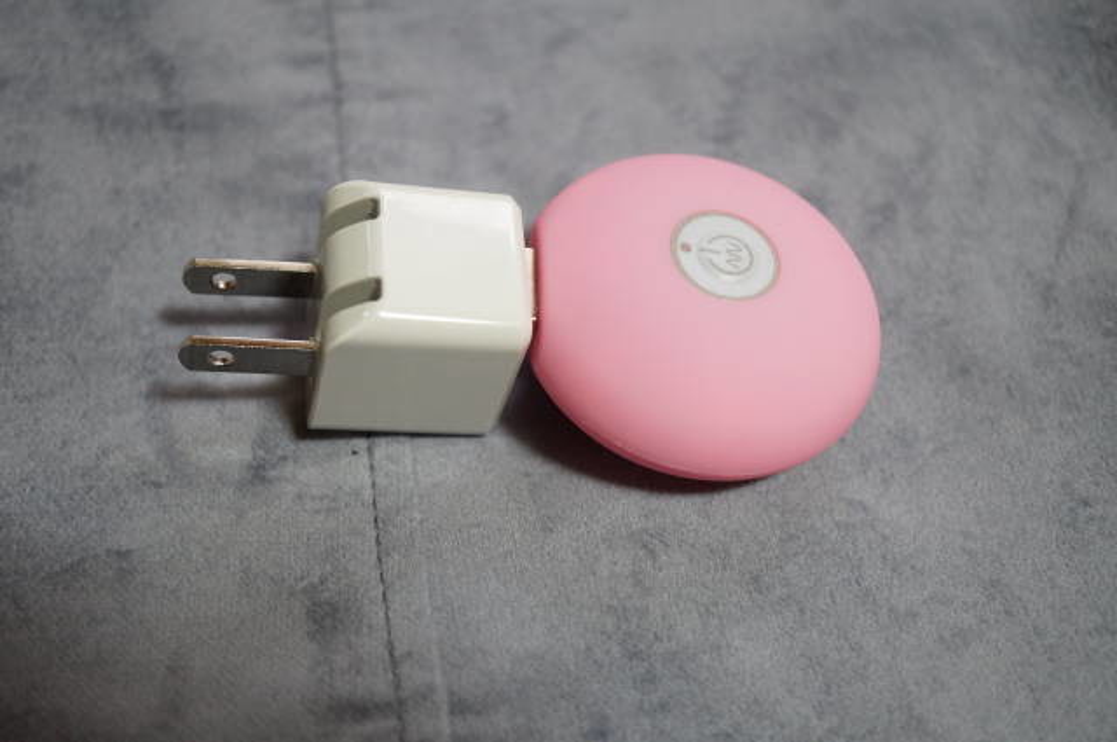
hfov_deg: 43.7
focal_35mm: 45
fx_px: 1394
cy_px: 371
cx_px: 558
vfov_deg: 29.8
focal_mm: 30
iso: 1250
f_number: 4
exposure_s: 1/60
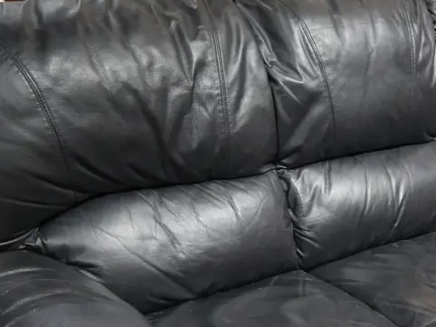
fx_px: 857
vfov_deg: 21.2
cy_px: 297
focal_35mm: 68
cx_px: 405
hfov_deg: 27.4
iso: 800
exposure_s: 1/60
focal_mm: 16
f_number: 3.6
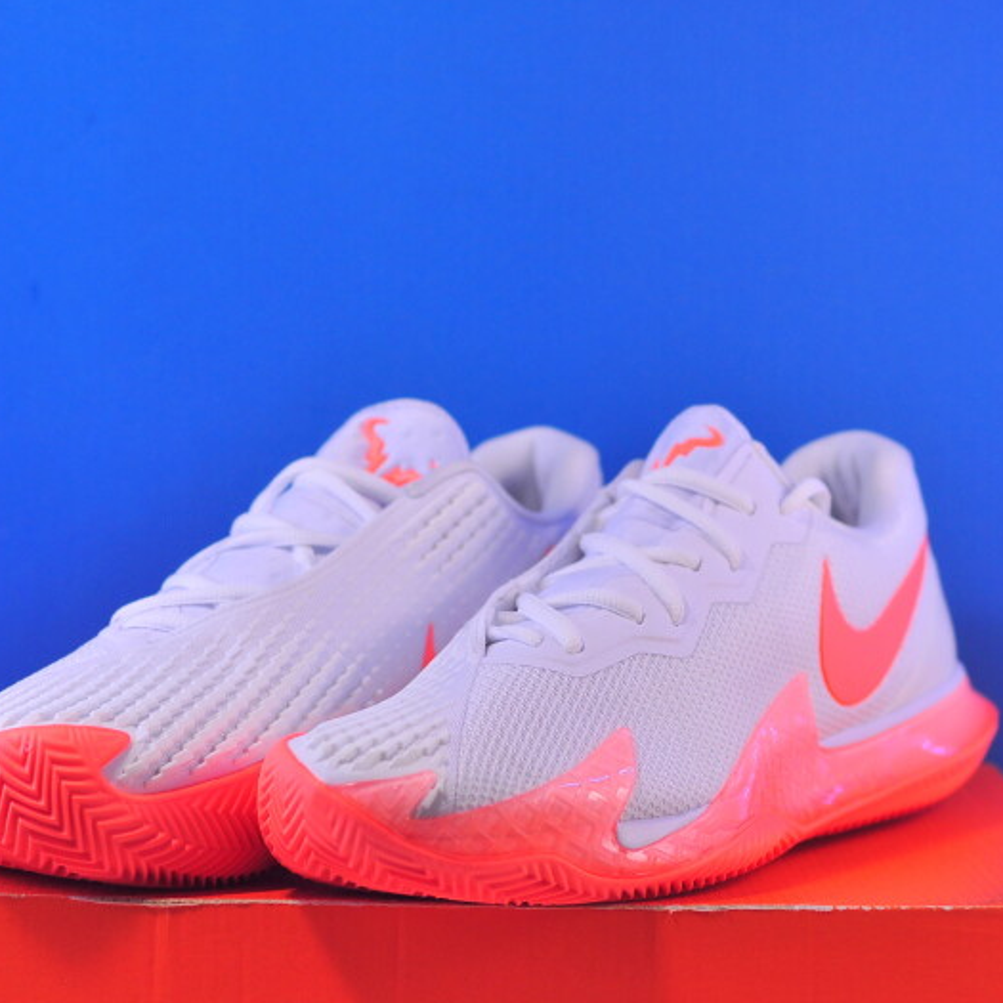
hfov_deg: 17.9
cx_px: 495
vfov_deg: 17.9
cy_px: 502
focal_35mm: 97
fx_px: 3180
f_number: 3.2
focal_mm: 50
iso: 250
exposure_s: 1/250
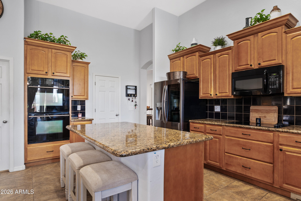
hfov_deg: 84.0
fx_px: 167
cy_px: 100
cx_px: 150
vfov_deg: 62.0
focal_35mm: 20
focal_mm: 20
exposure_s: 3.2
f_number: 8
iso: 100
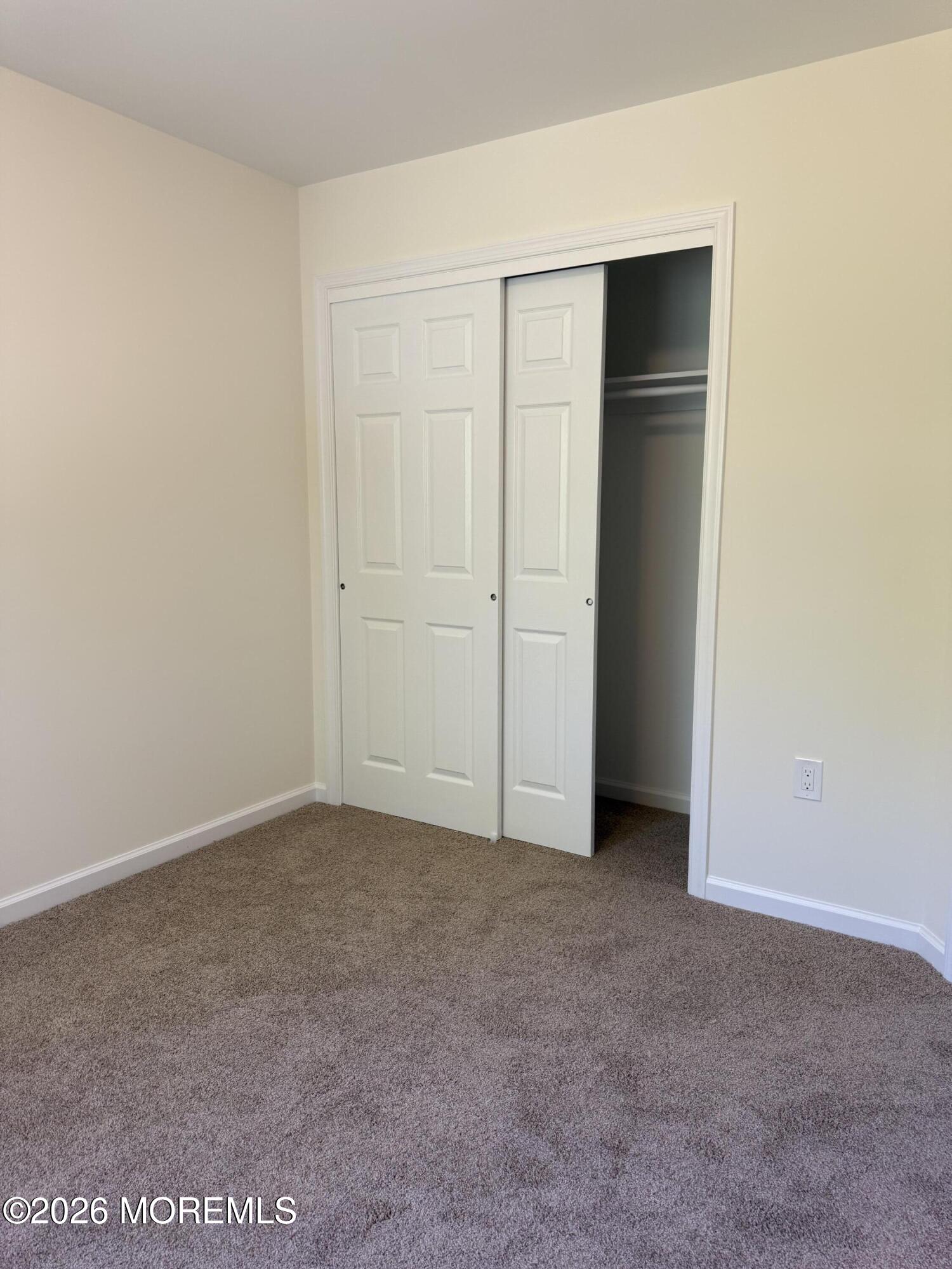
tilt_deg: -7.3
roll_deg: -0.8
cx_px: 476
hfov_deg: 56.8
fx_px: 880
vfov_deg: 71.6
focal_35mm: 24
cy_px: 634
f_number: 1.78
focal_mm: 6.76
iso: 100
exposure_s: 1/121
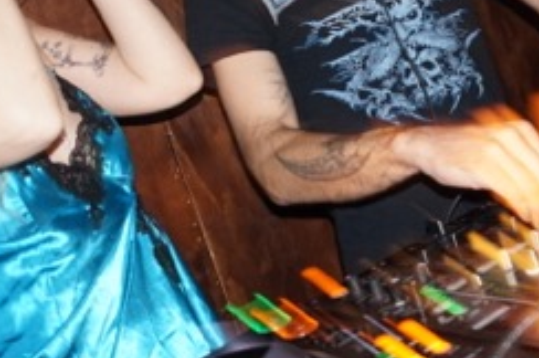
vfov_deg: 21.0
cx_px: 287
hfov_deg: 31.9
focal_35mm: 63
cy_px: 24
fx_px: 942
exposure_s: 1/8
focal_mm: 16
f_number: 3.5
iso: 800
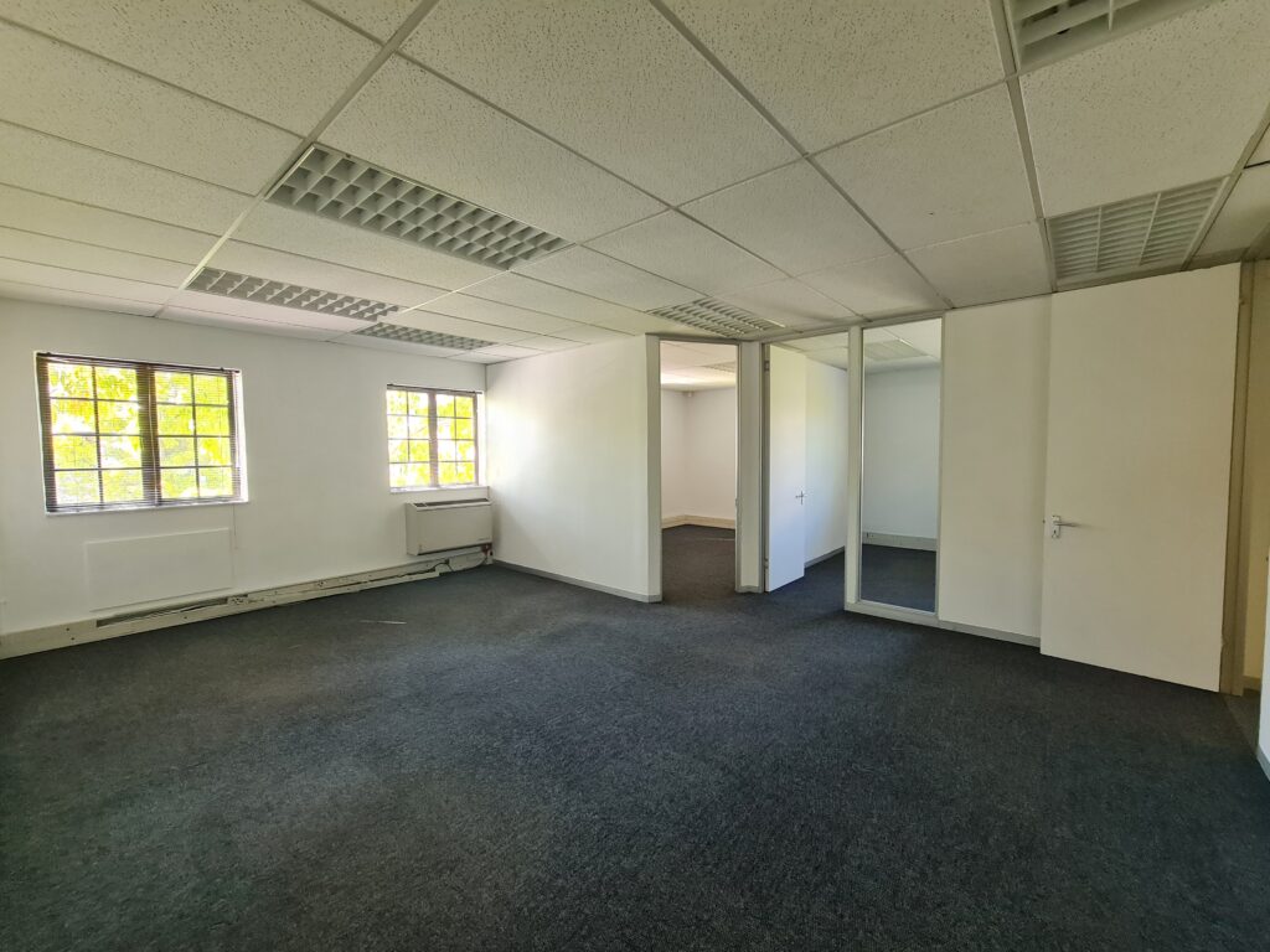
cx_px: 635
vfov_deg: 89.9
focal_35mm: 13
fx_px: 477
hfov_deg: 106.2
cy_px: 476
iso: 250
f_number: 2.2
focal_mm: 2.2
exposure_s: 1/50
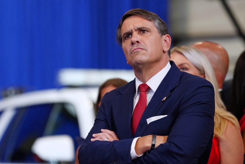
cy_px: 82
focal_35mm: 300
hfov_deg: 6.9
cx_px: 122
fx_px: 2044
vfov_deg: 4.6
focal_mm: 200
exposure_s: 1/500
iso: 1600
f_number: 2.8
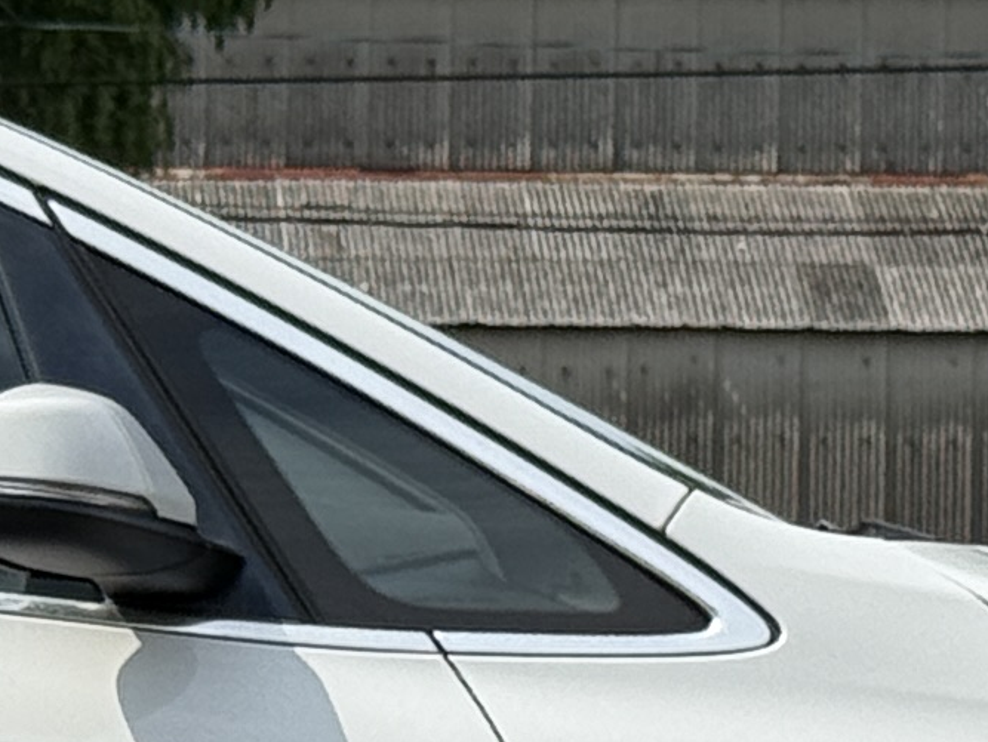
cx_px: -501
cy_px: 675
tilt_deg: +3.1
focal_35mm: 290
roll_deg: -0.6
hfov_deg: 6.7
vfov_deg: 5.1
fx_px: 8282
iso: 64
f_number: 1.78
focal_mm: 6.76
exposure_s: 1/6536
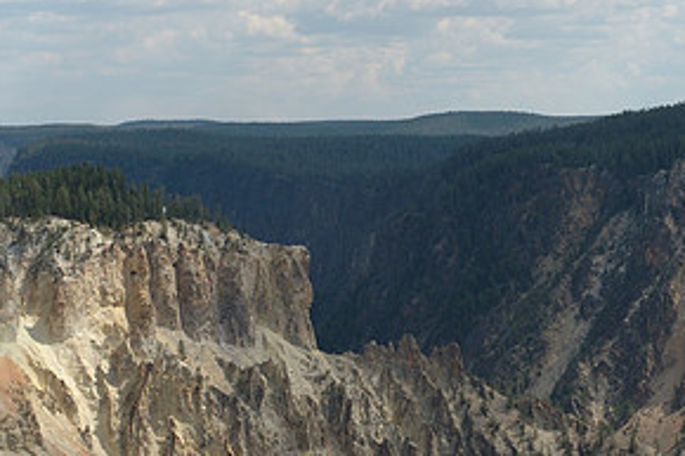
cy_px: 402
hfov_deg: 15.5
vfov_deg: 10.3
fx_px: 2510
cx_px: 390
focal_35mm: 132
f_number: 9
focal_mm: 44
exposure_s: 1/320
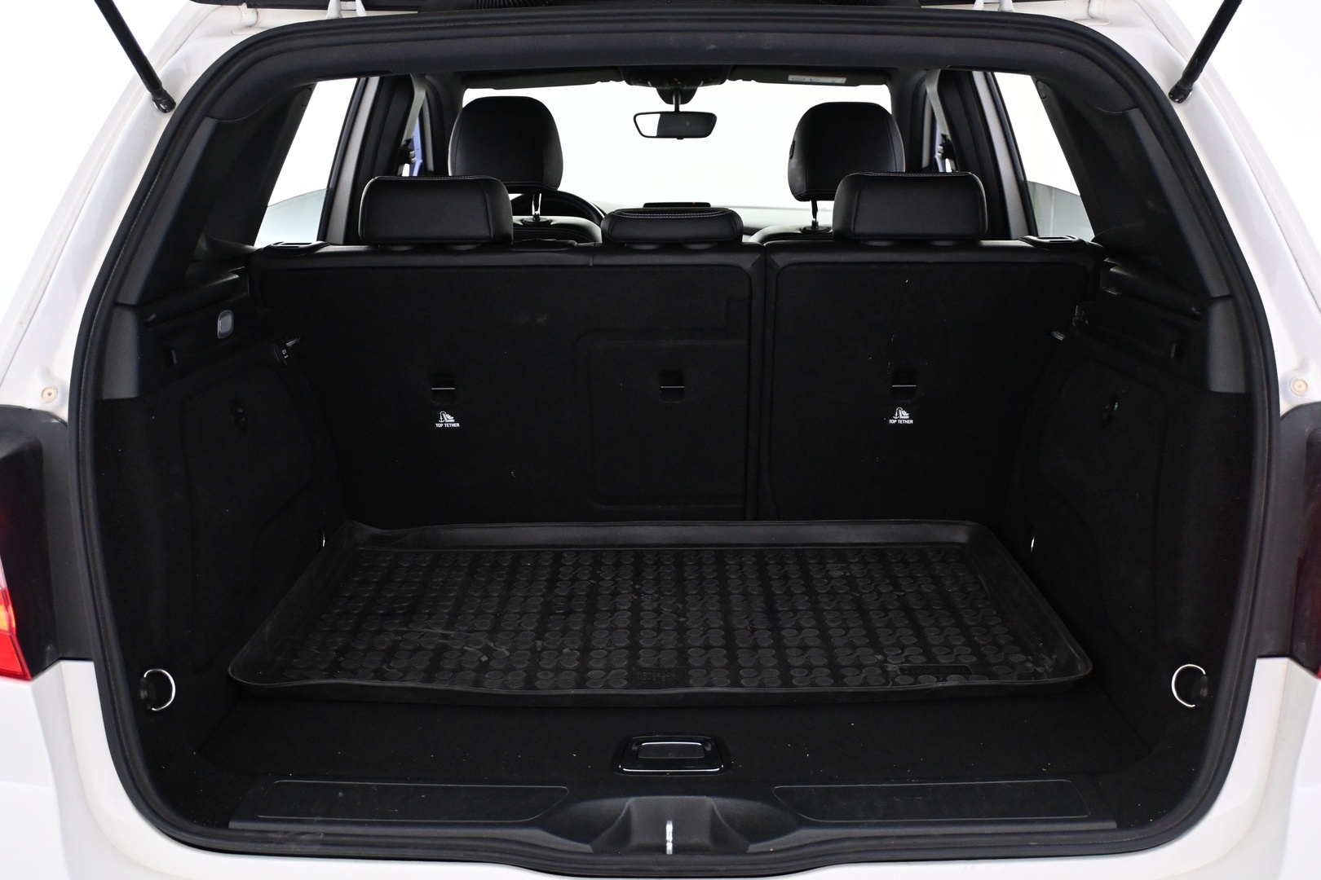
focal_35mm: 36
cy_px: 440
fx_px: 1321
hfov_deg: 53.1
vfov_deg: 36.9
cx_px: 660
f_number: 4.2
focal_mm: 24
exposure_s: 1/80
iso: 3200
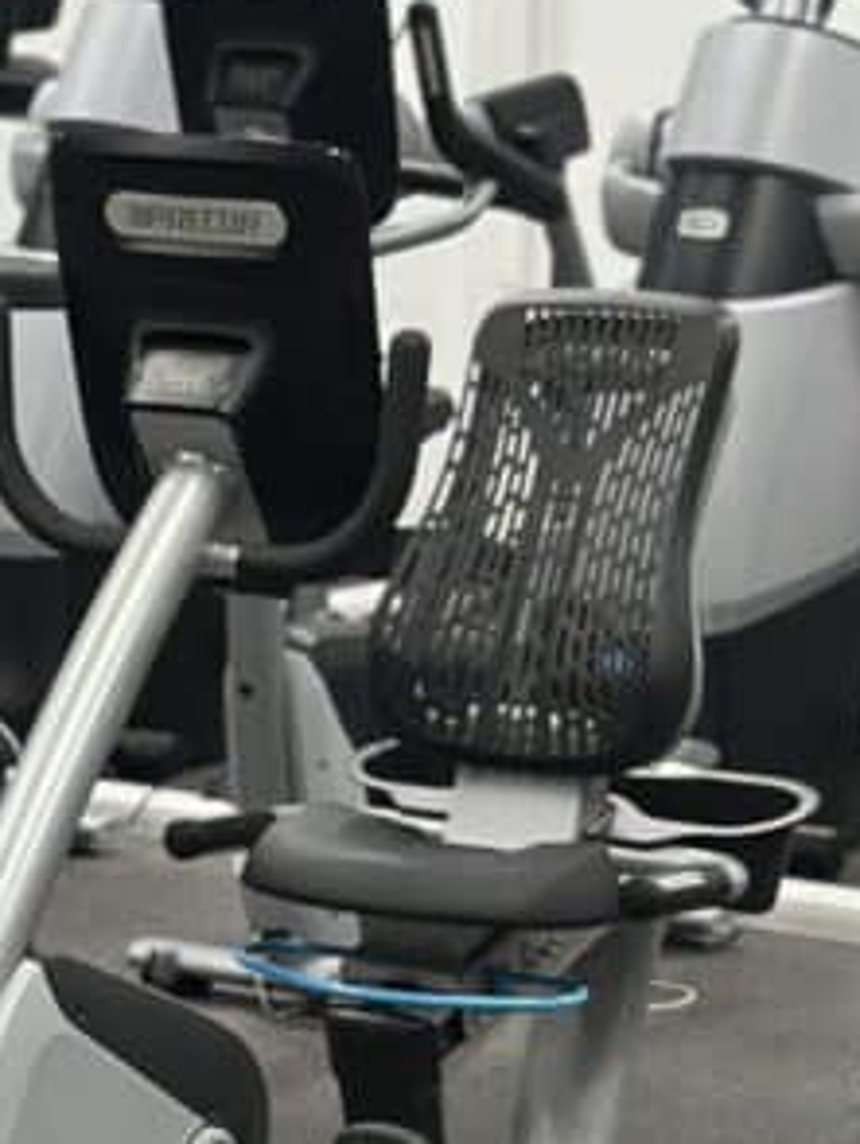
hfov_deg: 8.8
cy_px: 257
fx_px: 5524
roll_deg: -1.9
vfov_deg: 11.8
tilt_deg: -3.9
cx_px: -253
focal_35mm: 167
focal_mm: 6.86
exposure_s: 1/33
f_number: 1.78
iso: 320
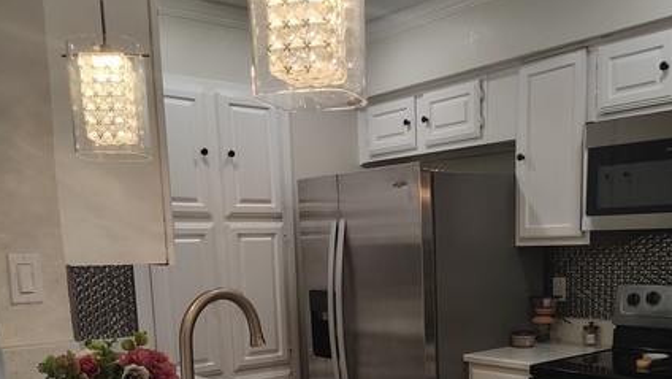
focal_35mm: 41
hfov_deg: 49.2
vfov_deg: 27.6
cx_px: 388
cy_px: 368
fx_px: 731
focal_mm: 5.56
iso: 338
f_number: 1.8
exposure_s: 1/120
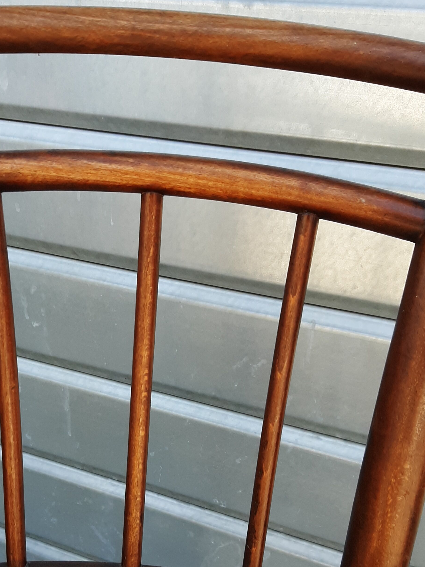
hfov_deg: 33.4
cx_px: 156
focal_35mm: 43
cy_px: 386
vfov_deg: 43.1
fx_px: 704
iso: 40
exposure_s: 1/336
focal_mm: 3.93
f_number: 1.7
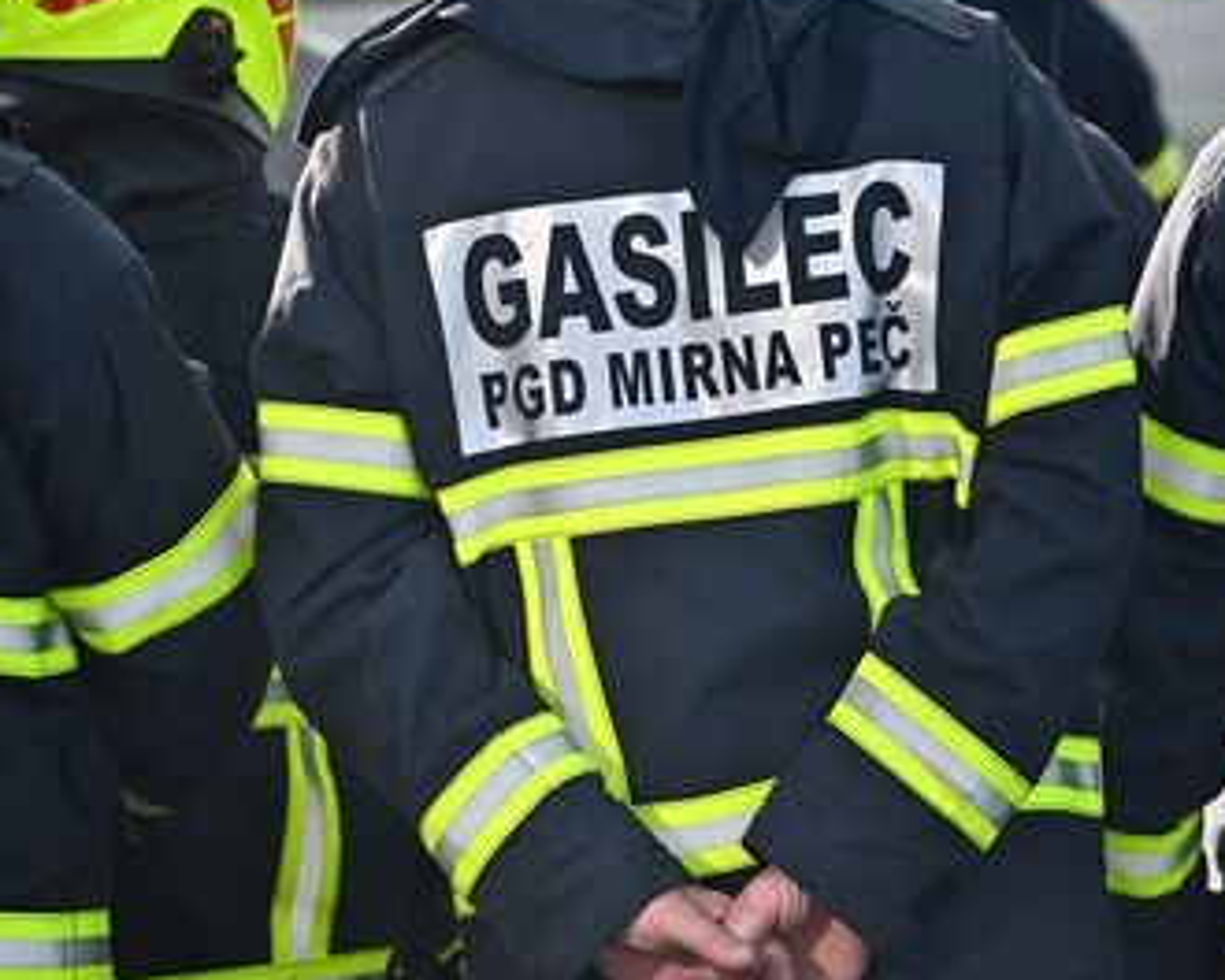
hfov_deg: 7.5
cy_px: 501
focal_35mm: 256
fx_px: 9281
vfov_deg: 6.0
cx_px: 806
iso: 1600
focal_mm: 200
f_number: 8
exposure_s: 1/1600
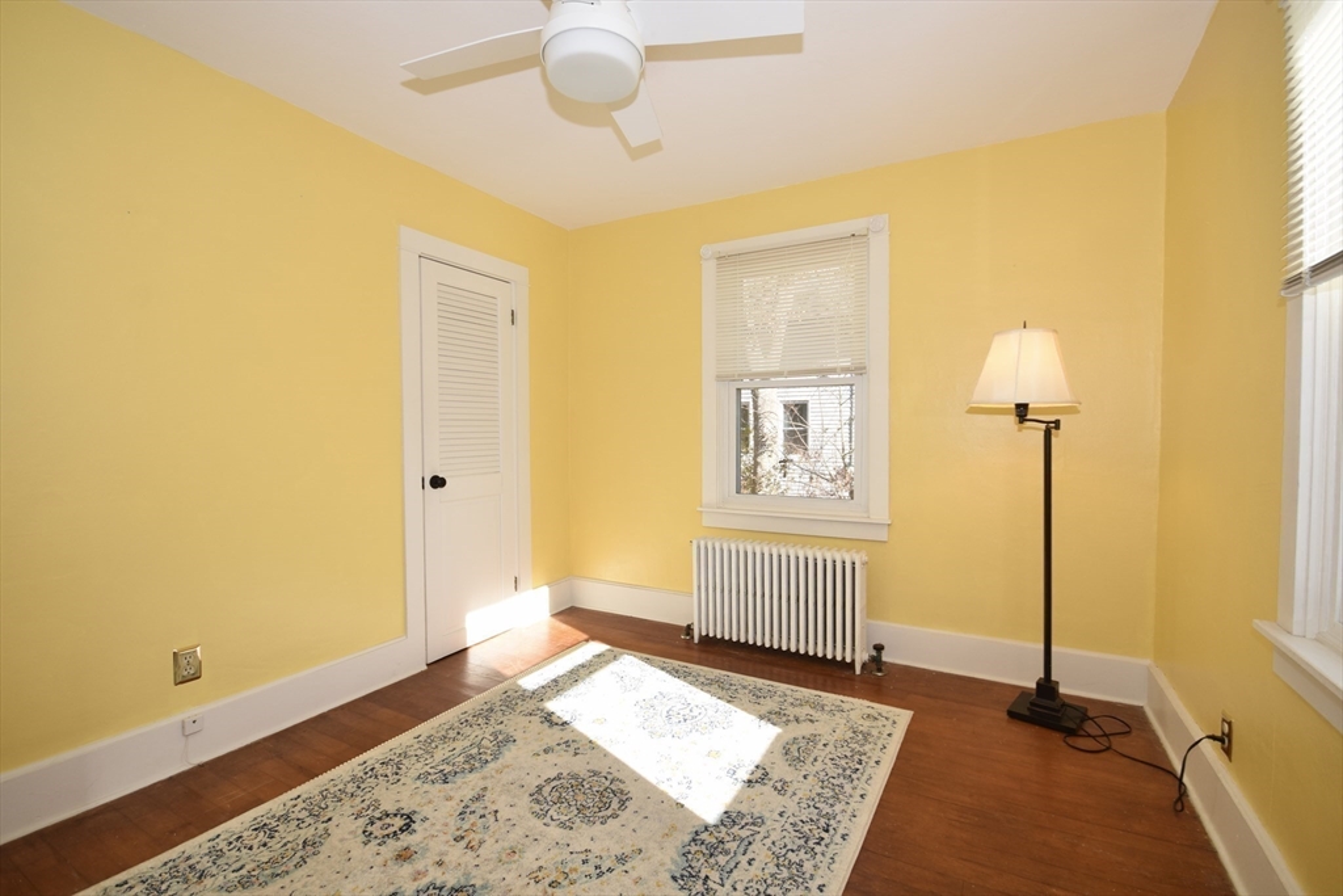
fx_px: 560
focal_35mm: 15
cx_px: 672
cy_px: 448
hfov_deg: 100.4
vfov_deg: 77.3
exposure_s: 1/125
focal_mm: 10
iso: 200
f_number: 5.6
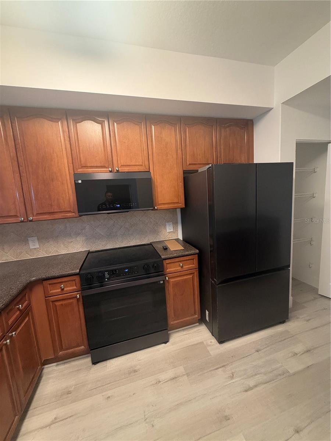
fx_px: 178
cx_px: 166
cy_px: 220
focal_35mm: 14
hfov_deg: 85.7
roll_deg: +4.1
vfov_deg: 102.1
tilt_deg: -7.0
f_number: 2.2
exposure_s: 1/60
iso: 200
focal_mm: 2.22
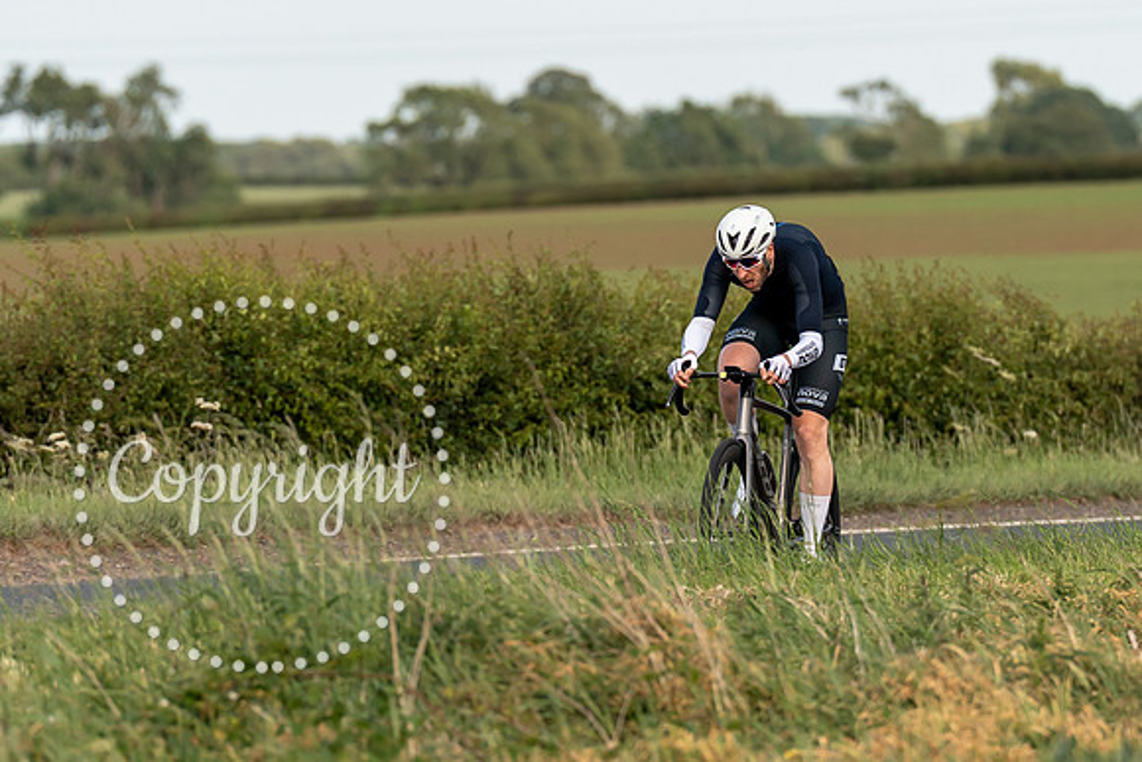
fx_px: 15798
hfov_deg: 4.1
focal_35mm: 498
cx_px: 865
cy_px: 426
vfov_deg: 2.8
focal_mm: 200
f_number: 4
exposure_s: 1/1000
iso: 250
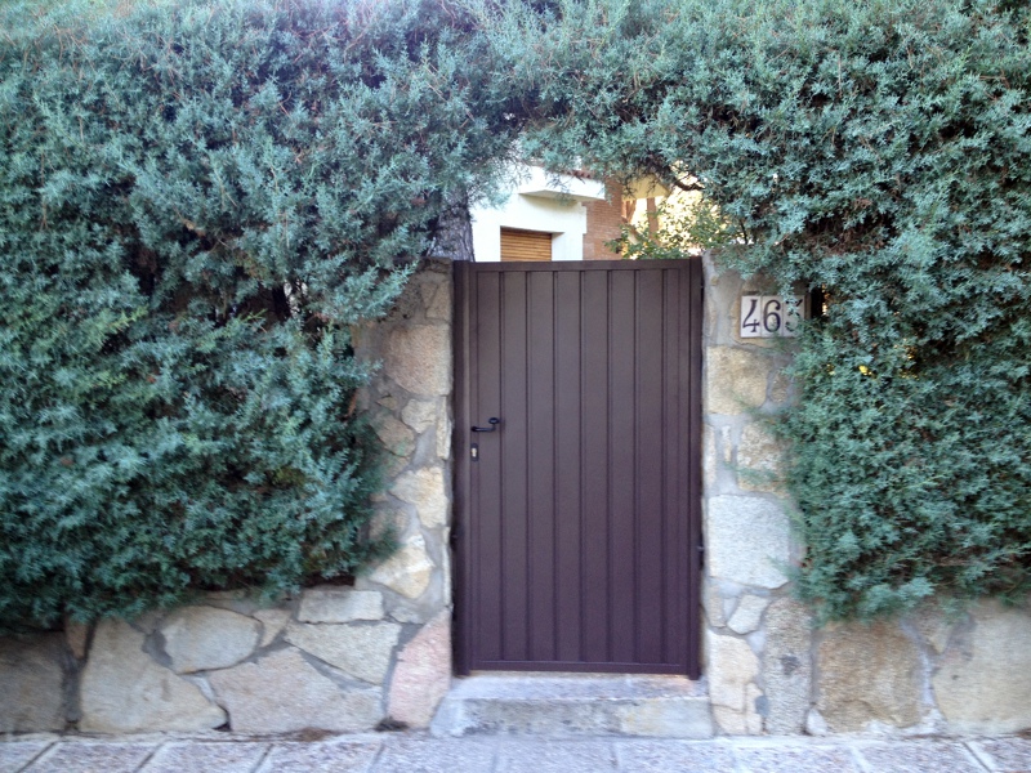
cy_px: 386
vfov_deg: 40.7
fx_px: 1042
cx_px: 516
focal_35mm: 35
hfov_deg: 52.6
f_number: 2.4
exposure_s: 1/30
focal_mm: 4.28
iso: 50
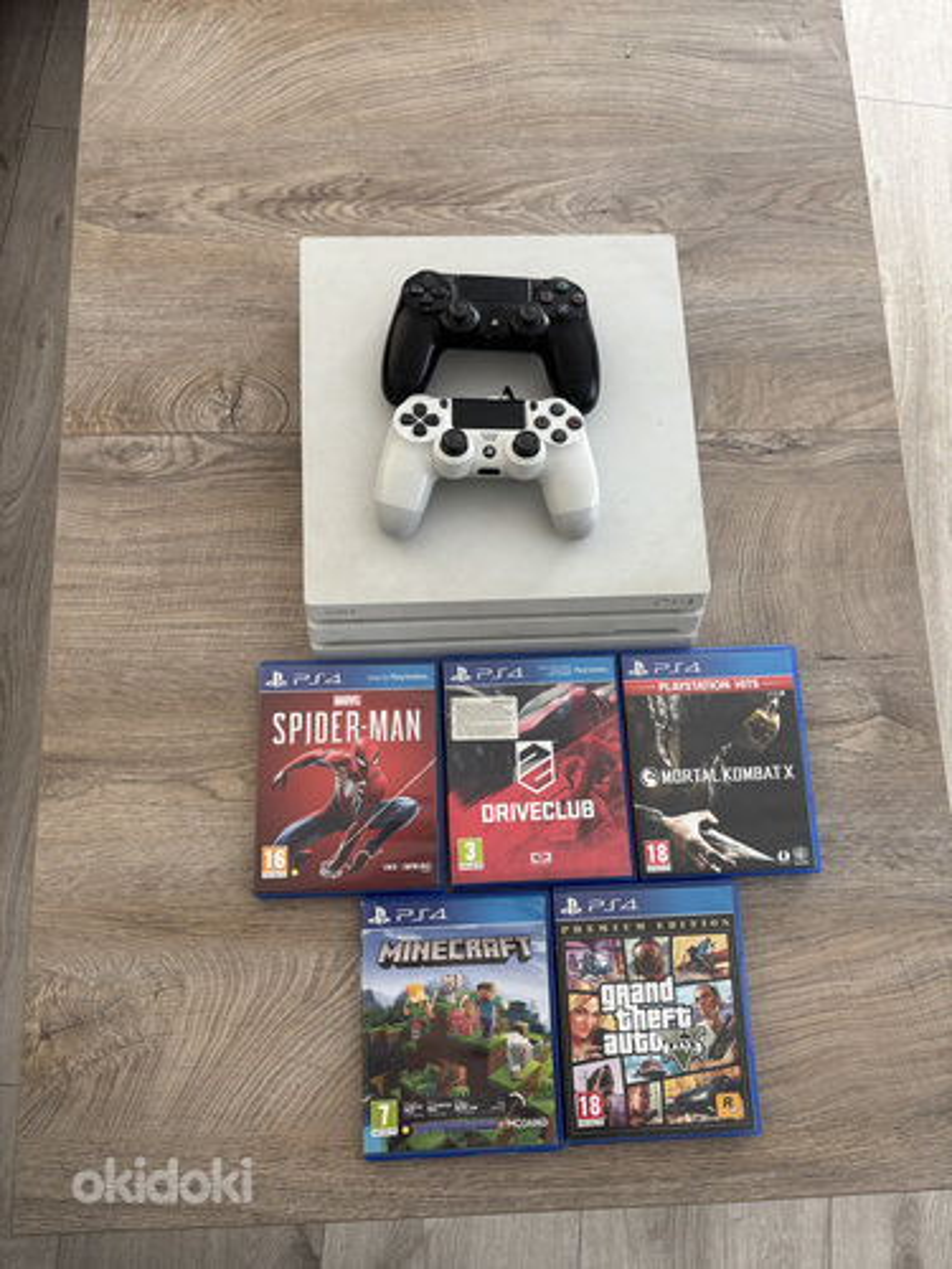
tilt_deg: -77.3
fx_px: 953
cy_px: 634
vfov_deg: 67.3
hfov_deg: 53.1
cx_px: 476
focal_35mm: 26
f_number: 1.6
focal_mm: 5.96
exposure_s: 1/121
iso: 64
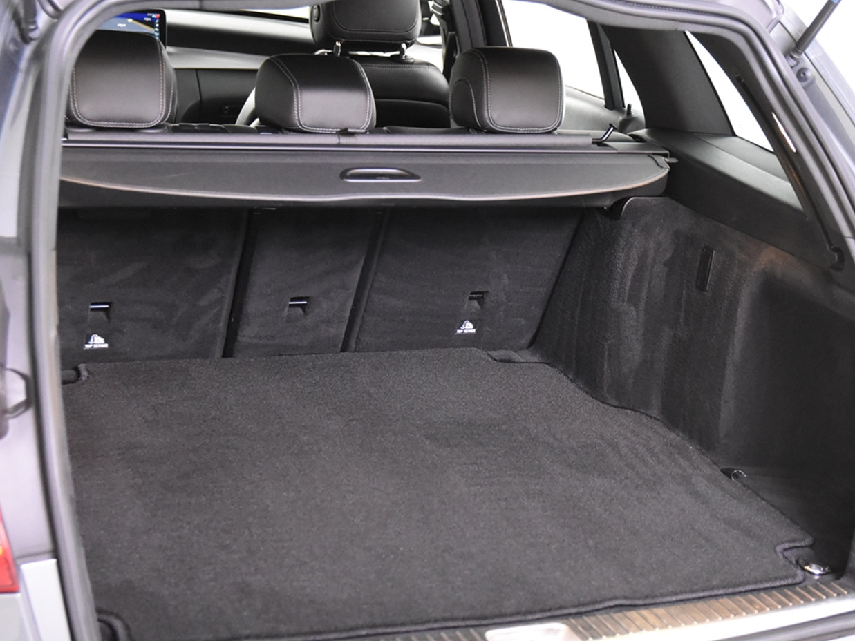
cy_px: 322
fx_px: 1532
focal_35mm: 62
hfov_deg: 31.2
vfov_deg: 23.7
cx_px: 452
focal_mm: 38
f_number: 3.5
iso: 6400
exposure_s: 1/60
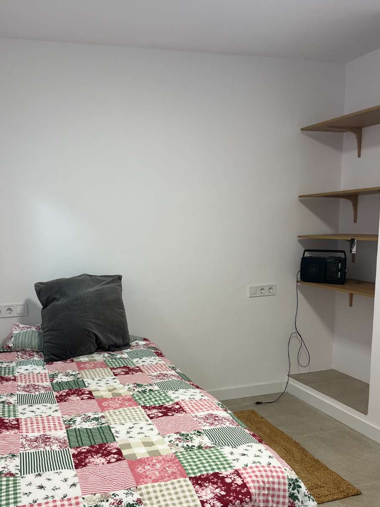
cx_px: 155
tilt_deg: -9.7
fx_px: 468
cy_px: 303
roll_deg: +1.4
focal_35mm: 32
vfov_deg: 56.4
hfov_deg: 44.0
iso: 100
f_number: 1.6
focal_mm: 5.1
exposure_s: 1/100
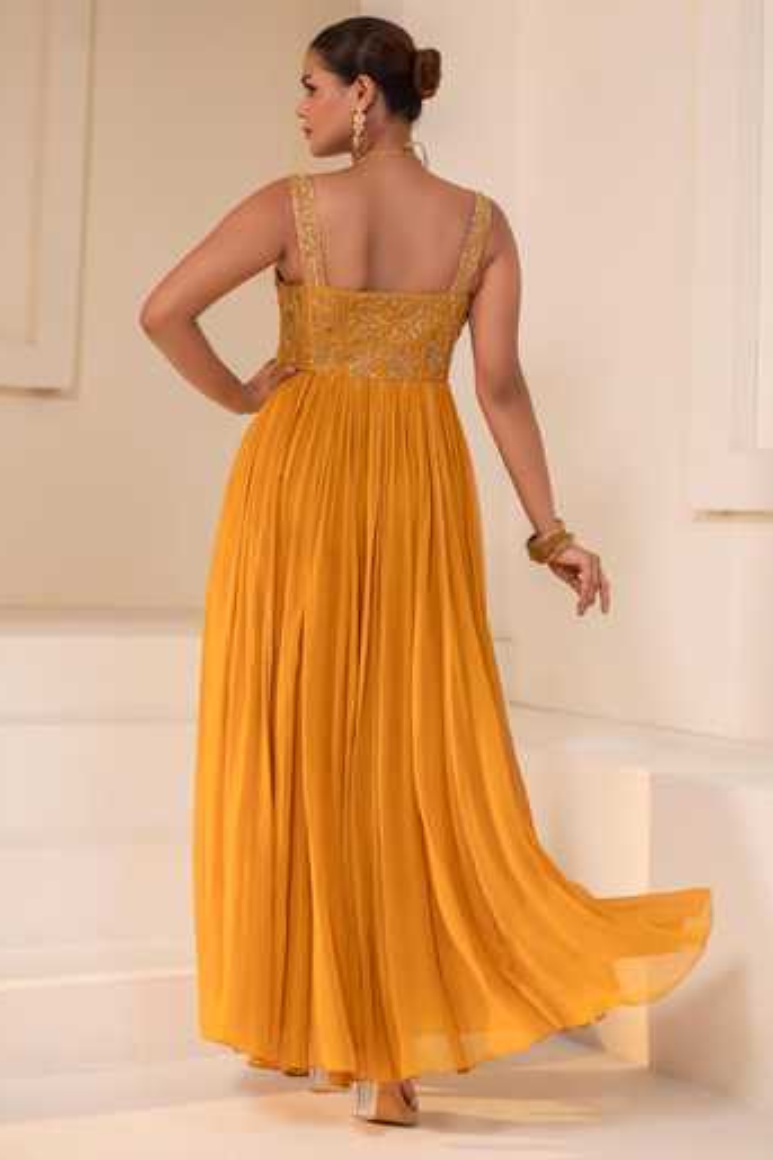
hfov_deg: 26.5
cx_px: 383
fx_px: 1644
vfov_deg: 38.9
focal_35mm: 51
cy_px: 571
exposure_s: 1/125
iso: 500
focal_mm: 50
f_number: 2.8
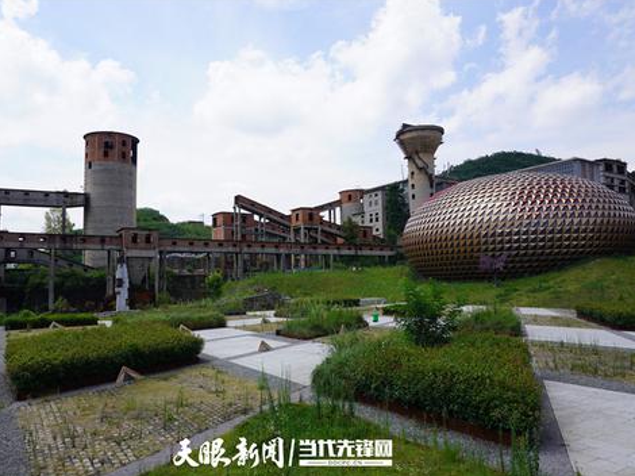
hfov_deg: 65.2
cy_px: 243
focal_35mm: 27
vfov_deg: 51.3
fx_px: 495
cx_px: 282
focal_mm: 16
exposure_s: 1/160
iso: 100
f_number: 10
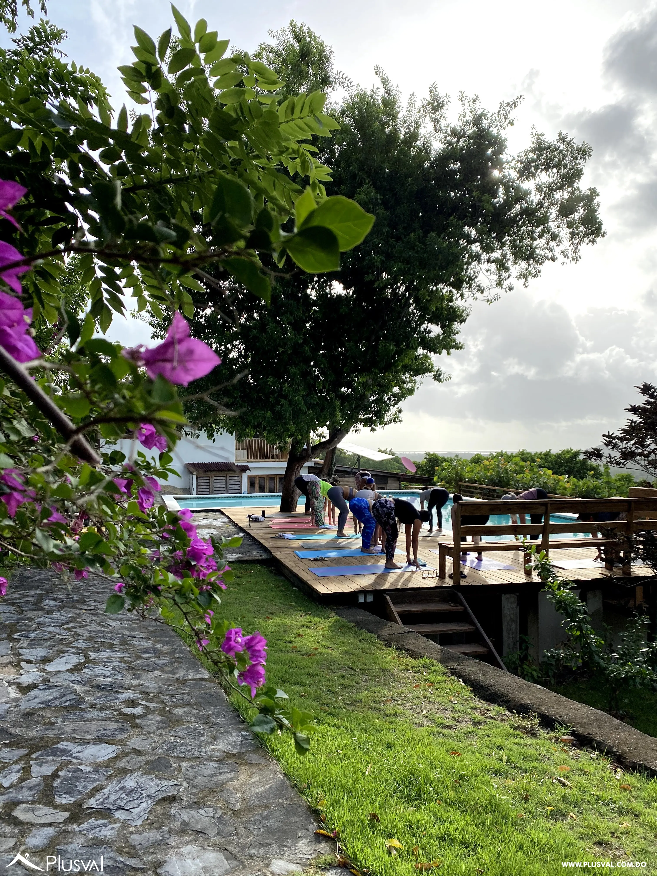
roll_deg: -0.1
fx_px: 658
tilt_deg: +3.3
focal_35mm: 26
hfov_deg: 53.1
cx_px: 328
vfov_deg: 67.3
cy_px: 438
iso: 32
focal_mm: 4.25
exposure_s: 1/1395
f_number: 1.8
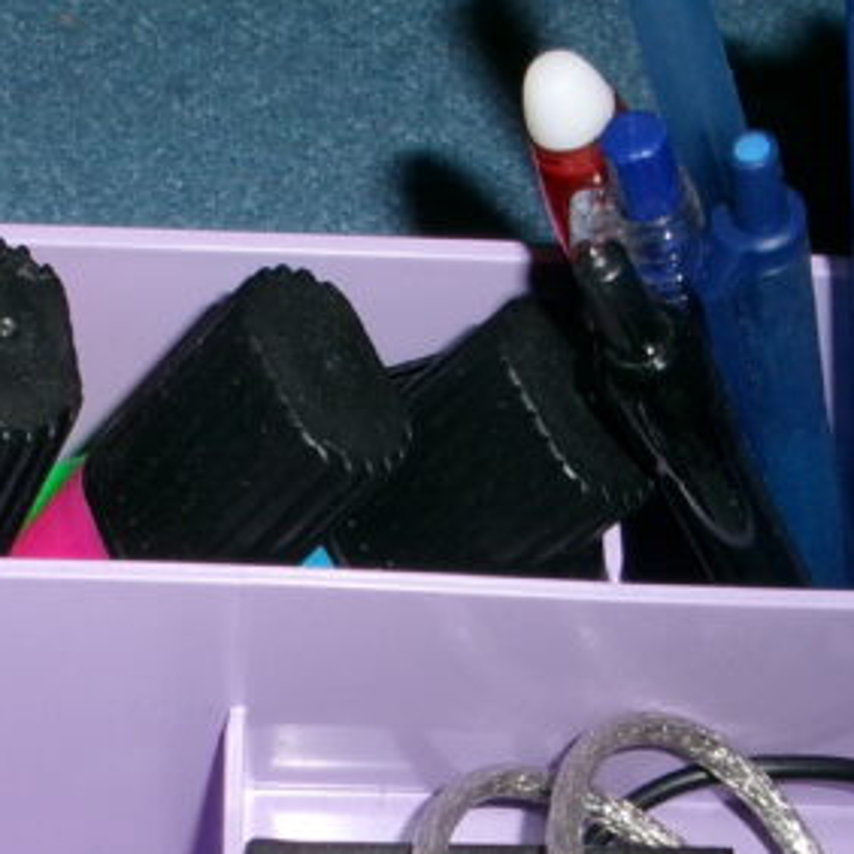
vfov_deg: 18.7
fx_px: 2512
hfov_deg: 19.3
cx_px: 327
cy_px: 869
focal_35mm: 90
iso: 200
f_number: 3.9
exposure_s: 1/34
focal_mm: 5.1
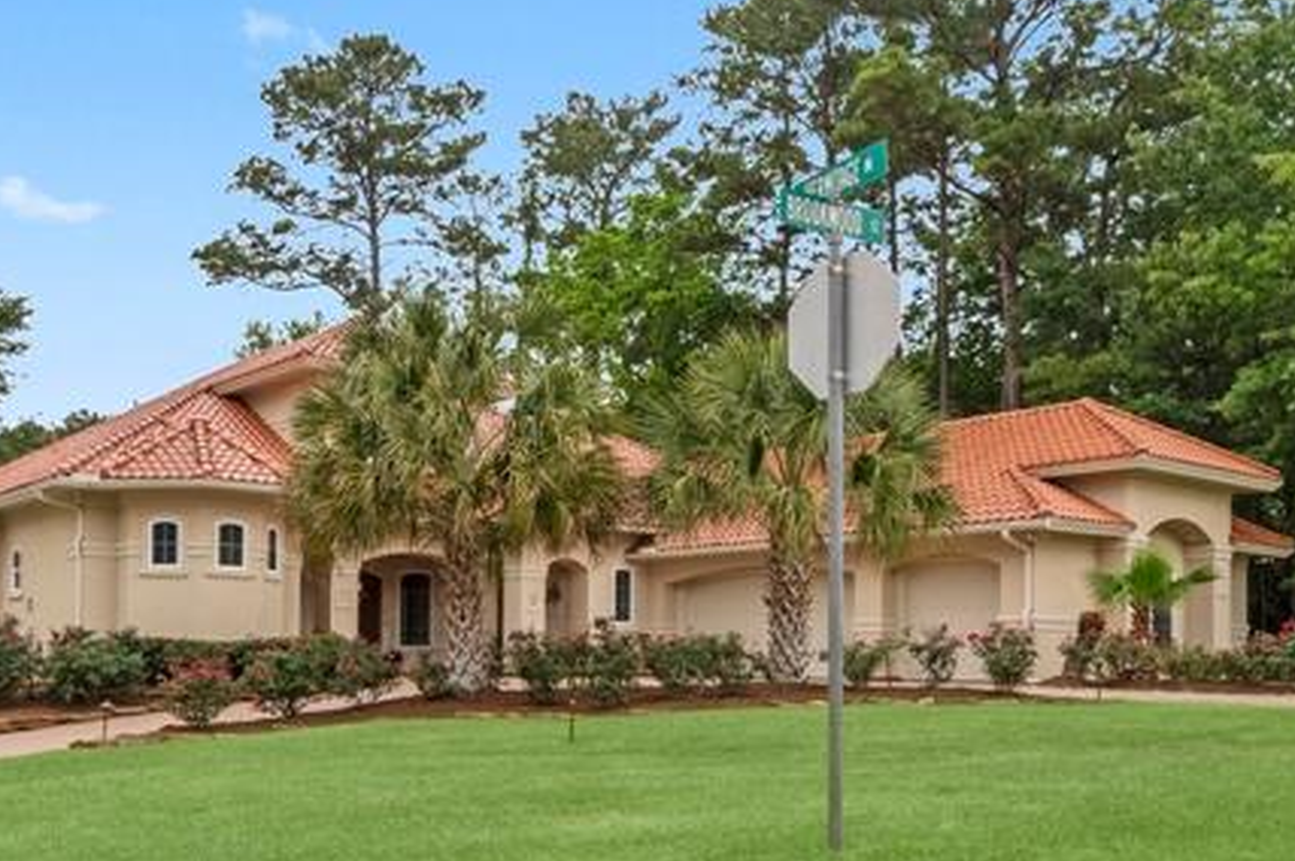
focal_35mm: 36
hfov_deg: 53.0
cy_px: 646
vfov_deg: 36.0
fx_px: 1294
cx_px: 552
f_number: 10
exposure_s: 1/200
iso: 800
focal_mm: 10
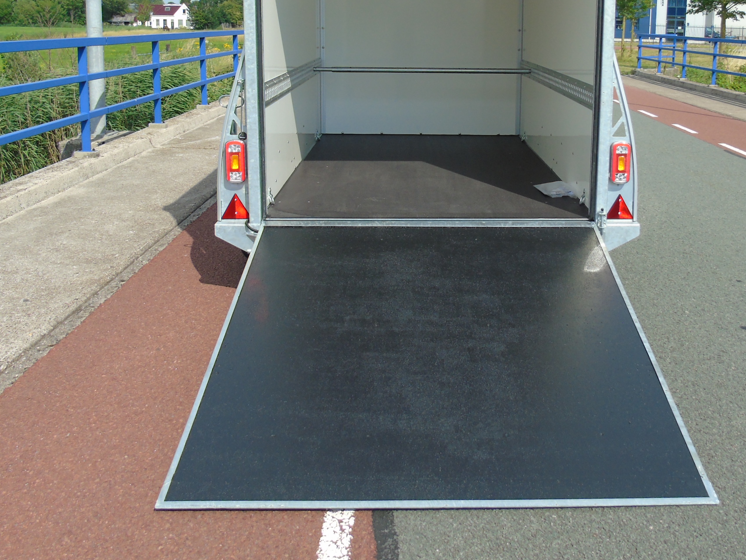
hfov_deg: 48.6
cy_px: 158
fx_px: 819
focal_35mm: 38
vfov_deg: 37.0
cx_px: 456
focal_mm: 4.4
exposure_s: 1/800
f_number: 3.4
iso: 80
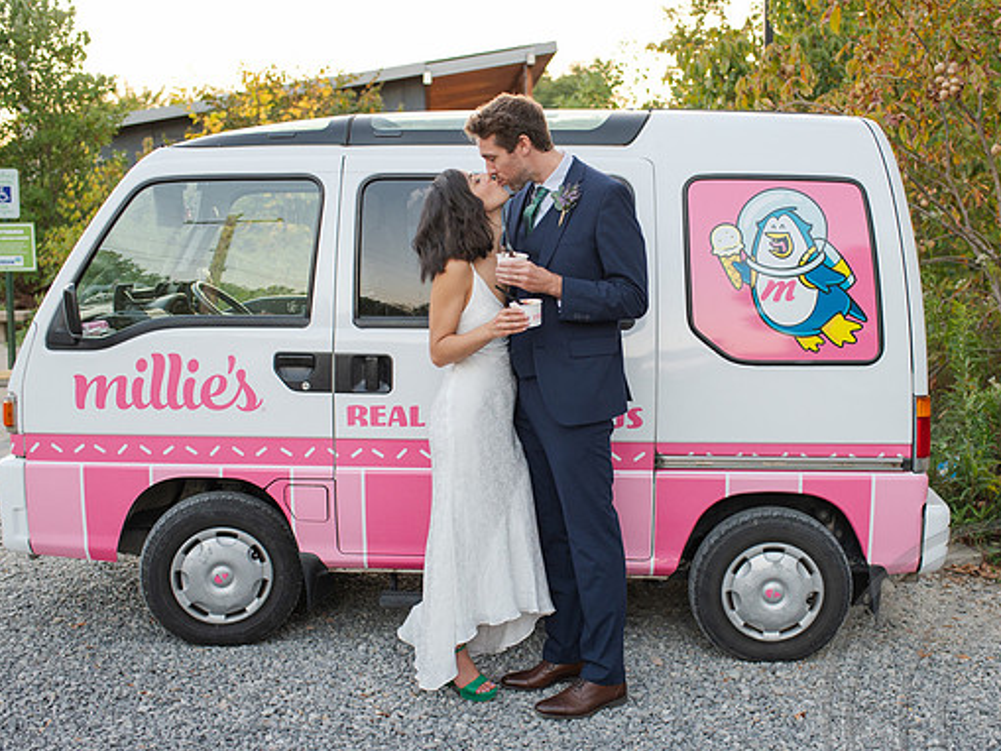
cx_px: 559
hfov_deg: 42.0
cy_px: 411
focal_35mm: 45
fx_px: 1302
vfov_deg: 32.2
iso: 1000
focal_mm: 35
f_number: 3.2
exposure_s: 1/320
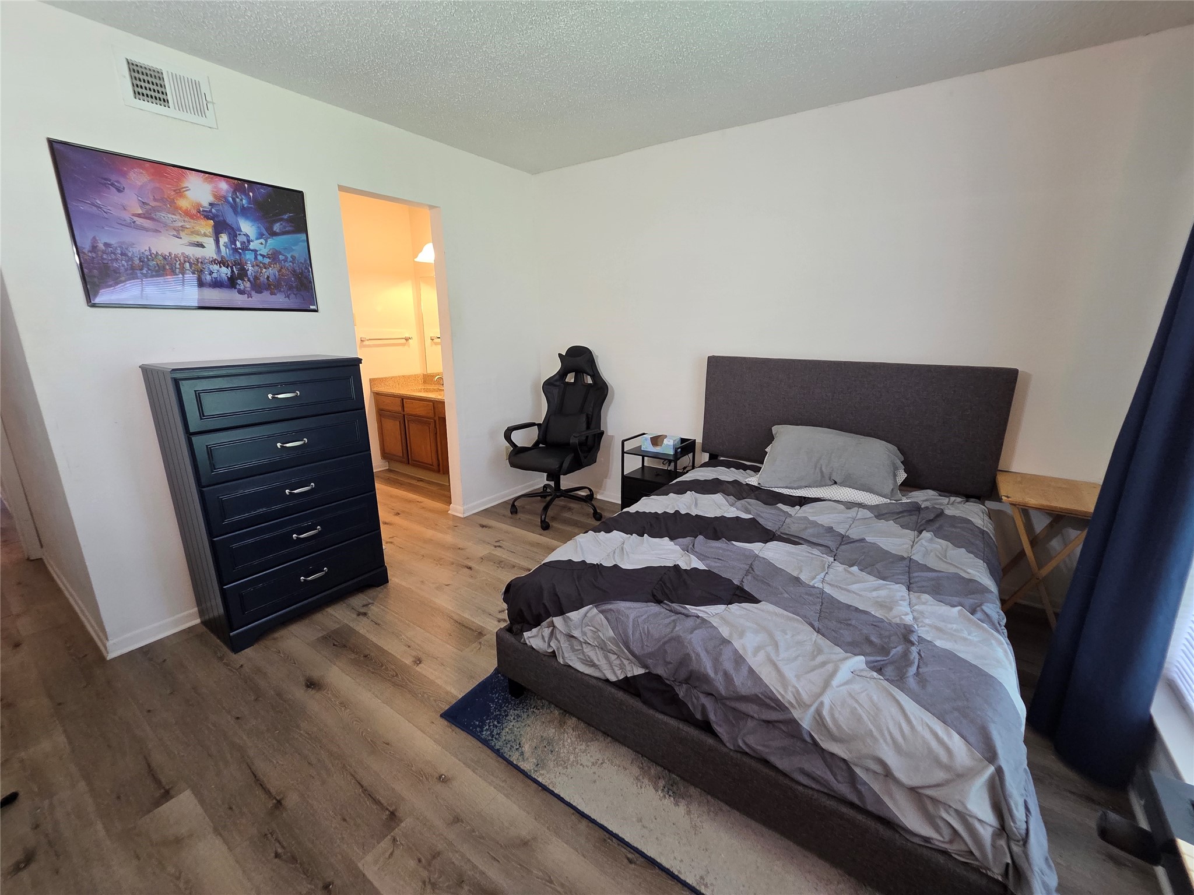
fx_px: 448
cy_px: 448
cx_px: 597
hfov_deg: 106.2
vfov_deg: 89.9
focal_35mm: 13
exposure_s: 1/60
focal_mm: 2.2
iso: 200
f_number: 2.2
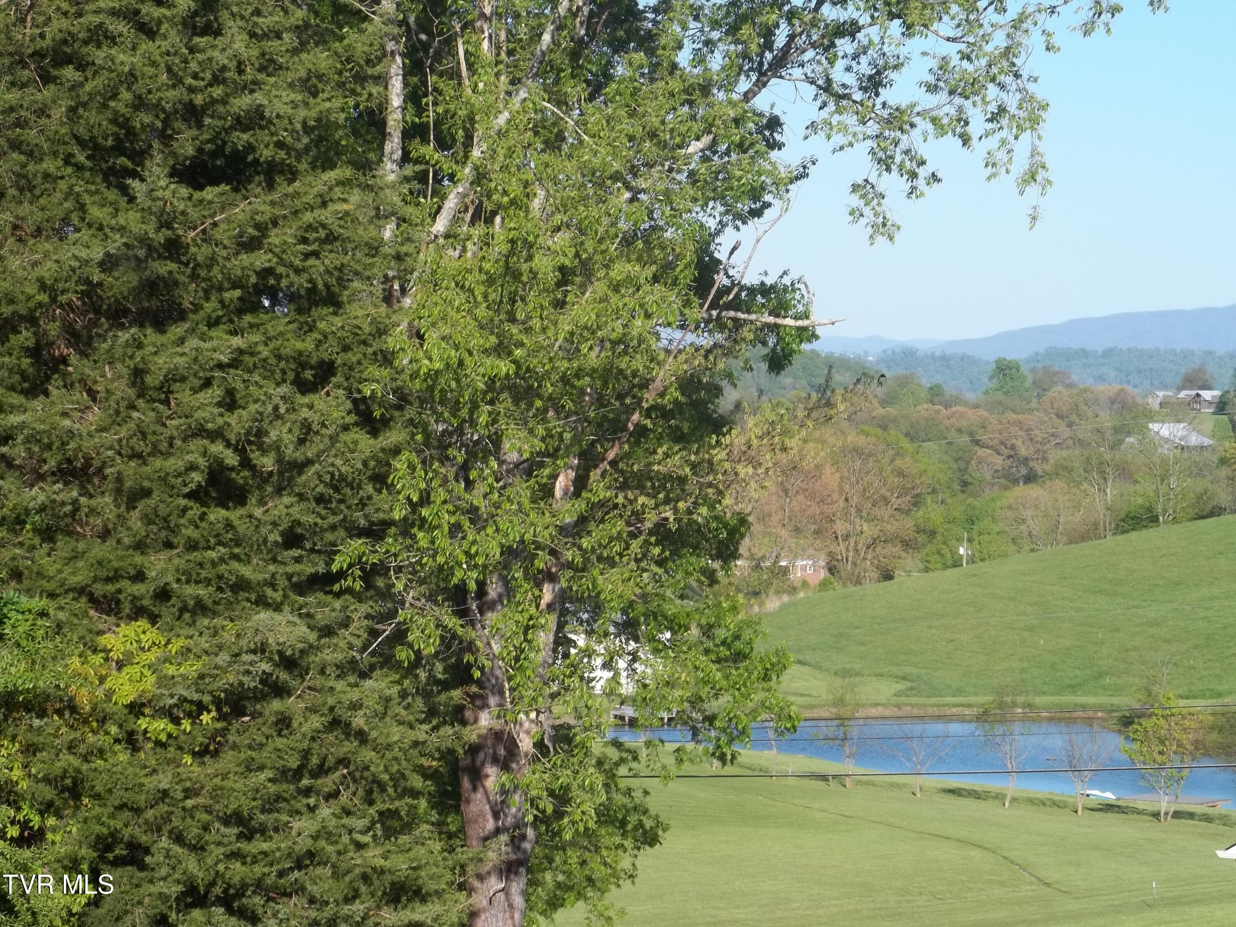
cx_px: 618
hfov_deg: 16.8
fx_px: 4178
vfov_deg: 12.7
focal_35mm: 117
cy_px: 464
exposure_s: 1/320
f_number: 5.1
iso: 64
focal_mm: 21
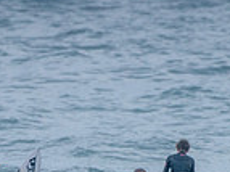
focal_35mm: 2398
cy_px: 230
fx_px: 15920
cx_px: -13
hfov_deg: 0.8
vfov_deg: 0.6
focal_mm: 500
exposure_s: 1/2000
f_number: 5.6
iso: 1400
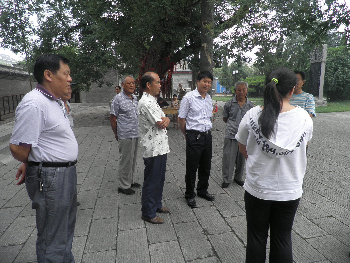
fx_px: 243
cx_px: 175
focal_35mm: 24
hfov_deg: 71.6
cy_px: 132
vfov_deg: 56.8
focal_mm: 4.3
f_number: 3.3
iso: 64
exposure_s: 1/160
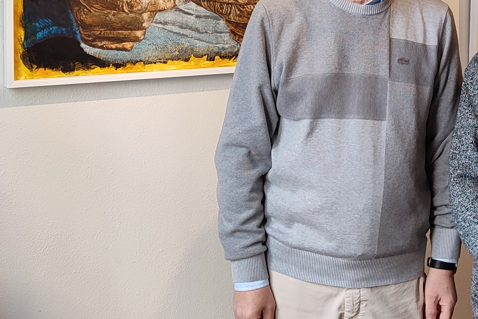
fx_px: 890
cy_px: 23
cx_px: 381
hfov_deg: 29.4
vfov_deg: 19.9
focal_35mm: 67
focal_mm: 6.04
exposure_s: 1/33
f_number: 1.9
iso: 206
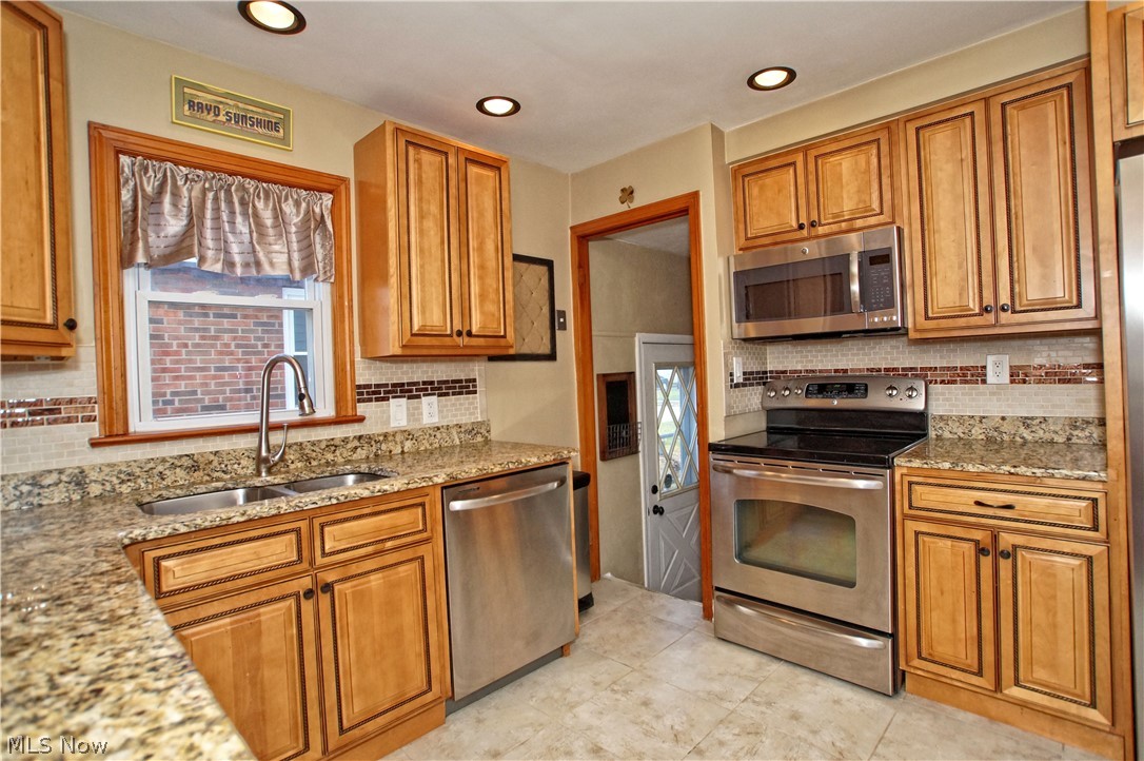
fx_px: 524
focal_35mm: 16
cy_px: 380
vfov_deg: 72.0
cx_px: 572
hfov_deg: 95.0
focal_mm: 11
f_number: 4.5
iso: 800
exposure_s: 1/160
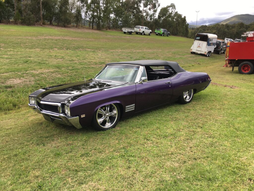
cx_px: 127
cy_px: 96
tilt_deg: -11.2
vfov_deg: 48.2
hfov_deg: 61.7
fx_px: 213
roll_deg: +1.3
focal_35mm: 29
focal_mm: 4.15
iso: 25
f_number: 2.2
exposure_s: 1/354
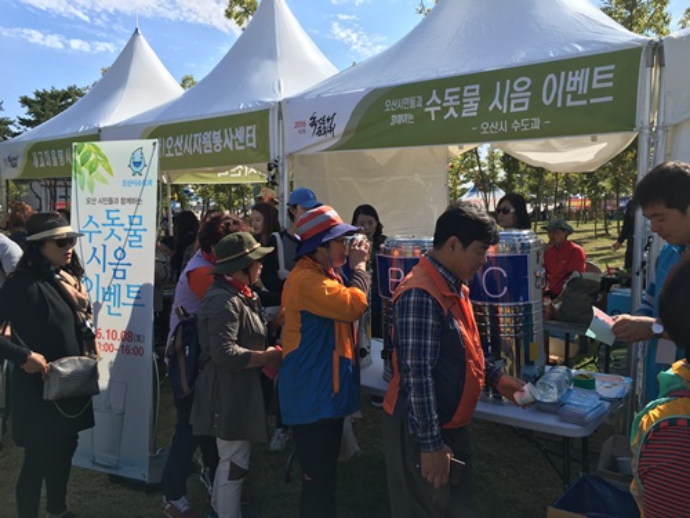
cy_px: 259
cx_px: 345
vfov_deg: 48.2
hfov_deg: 61.7
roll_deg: -0.1
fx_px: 578
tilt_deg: -0.8
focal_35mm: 29
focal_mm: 4.15
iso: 25
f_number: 2.2
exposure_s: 1/1326
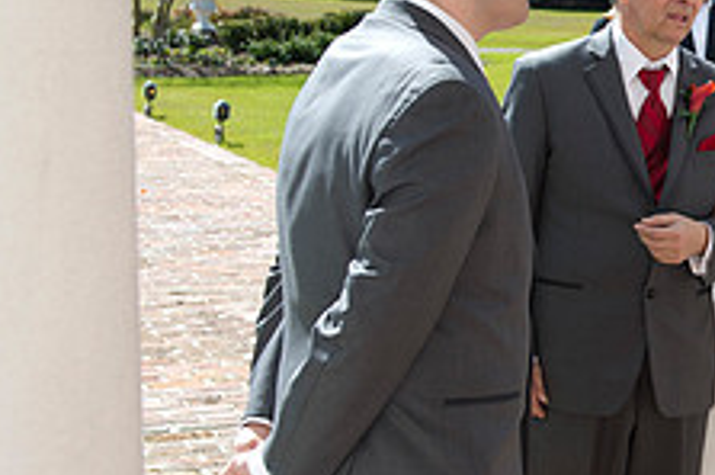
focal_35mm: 99
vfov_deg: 13.8
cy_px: 254
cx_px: 891
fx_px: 1963
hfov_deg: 19.3
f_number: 5.6
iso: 100
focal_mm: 38
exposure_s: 1/320
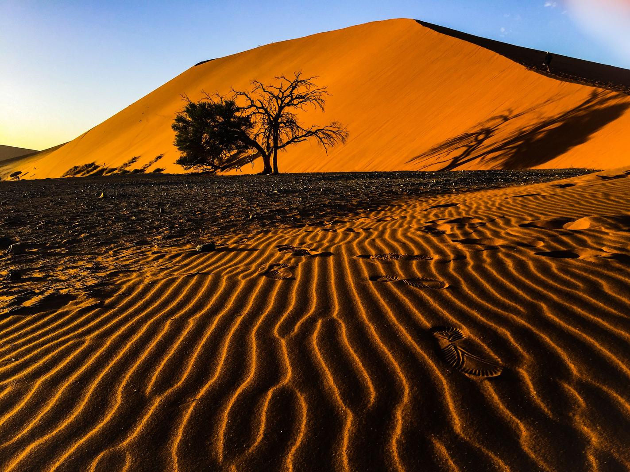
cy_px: 236
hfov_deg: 61.7
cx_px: 315
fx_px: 528
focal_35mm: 29
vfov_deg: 48.2
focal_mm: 4.15
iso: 32
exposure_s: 1/800
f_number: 2.2
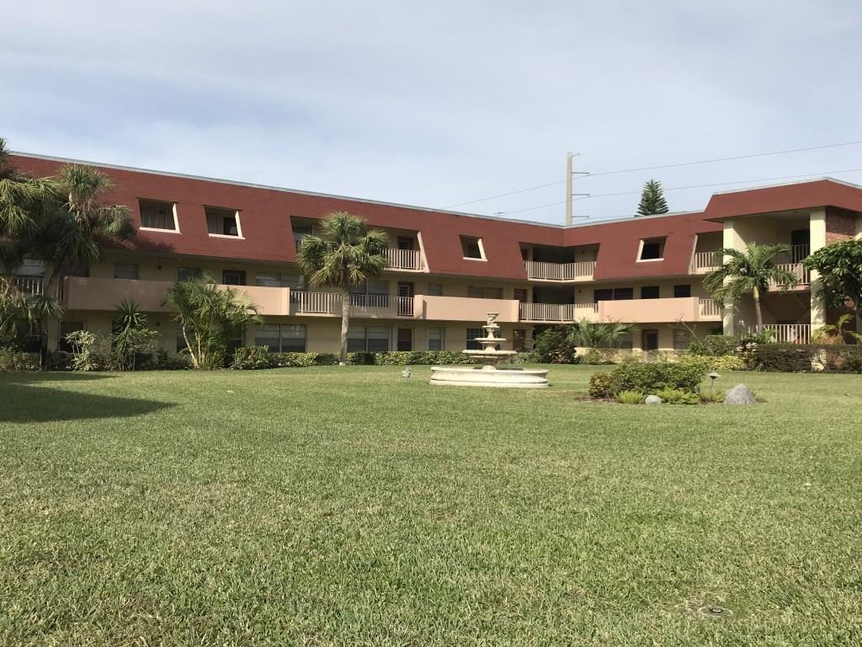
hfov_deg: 49.0
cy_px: 324
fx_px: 946
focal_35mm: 38
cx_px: 431
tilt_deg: +1.9
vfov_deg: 37.7
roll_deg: -0.7
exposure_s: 1/3300
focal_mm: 3.99
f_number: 1.8
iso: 20
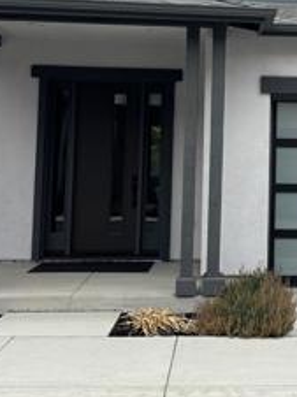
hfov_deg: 20.9
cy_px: 111
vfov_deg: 28.3
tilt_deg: +4.0
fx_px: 779
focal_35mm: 68
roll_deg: -0.8
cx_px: 297
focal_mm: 6.76
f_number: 1.78
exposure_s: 1/1923
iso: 80
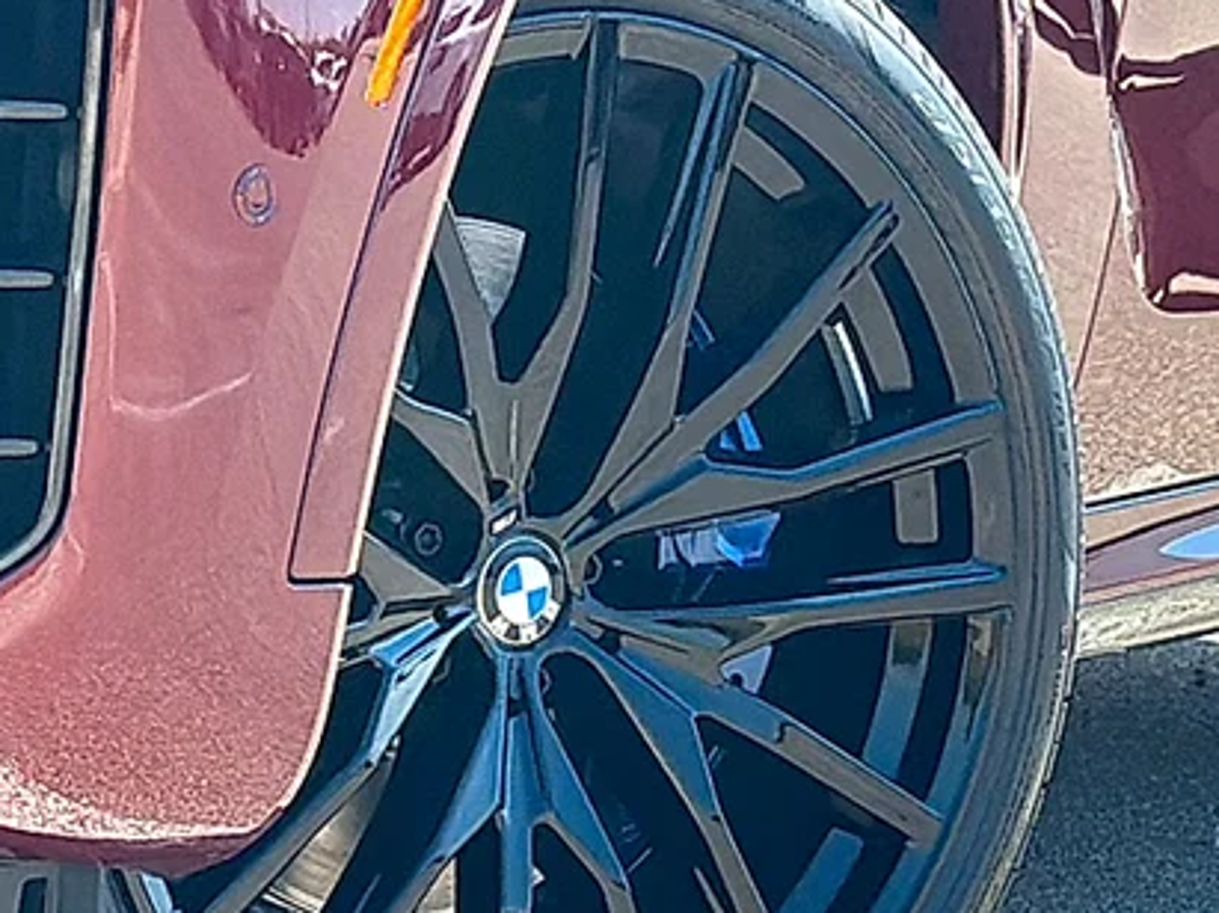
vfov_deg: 9.6
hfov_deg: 12.7
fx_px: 5457
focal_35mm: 155
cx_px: 860
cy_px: 606
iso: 100
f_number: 1.78
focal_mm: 6.86
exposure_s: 1/3175
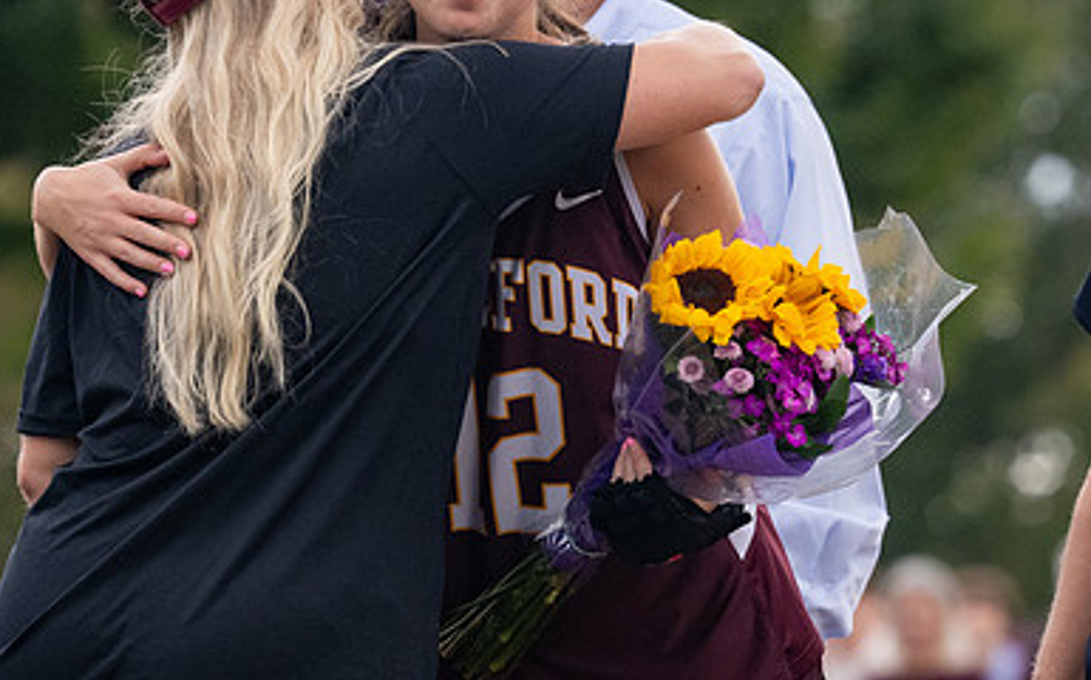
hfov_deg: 4.5
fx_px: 13846
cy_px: 501
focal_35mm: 466
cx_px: 568
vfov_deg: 2.8
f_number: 4.5
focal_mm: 175
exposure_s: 1/640
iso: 1800
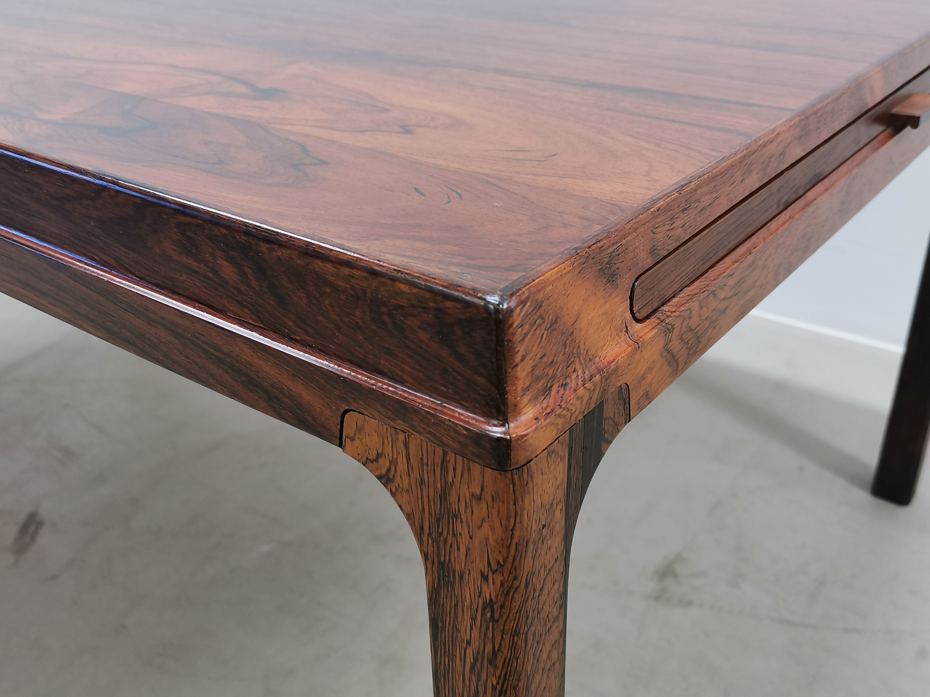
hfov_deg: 54.0
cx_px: 465
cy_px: 348
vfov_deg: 41.8
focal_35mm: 34
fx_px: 913
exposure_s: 1/50
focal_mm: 5.58
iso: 160
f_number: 1.8
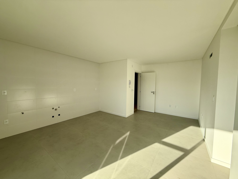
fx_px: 96
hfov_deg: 102.1
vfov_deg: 85.7
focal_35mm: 14
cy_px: 90
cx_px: 119
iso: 50
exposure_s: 1/468
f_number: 2.2
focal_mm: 2.22
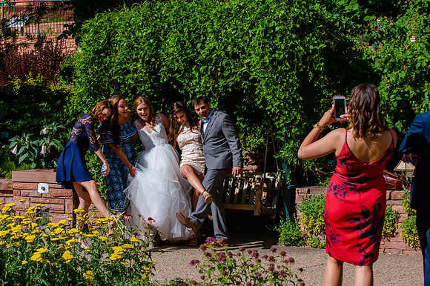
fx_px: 968
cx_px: 198
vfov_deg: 16.8
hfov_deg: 25.0
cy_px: 131
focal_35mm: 81
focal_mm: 75
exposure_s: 1/800
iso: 400
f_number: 10
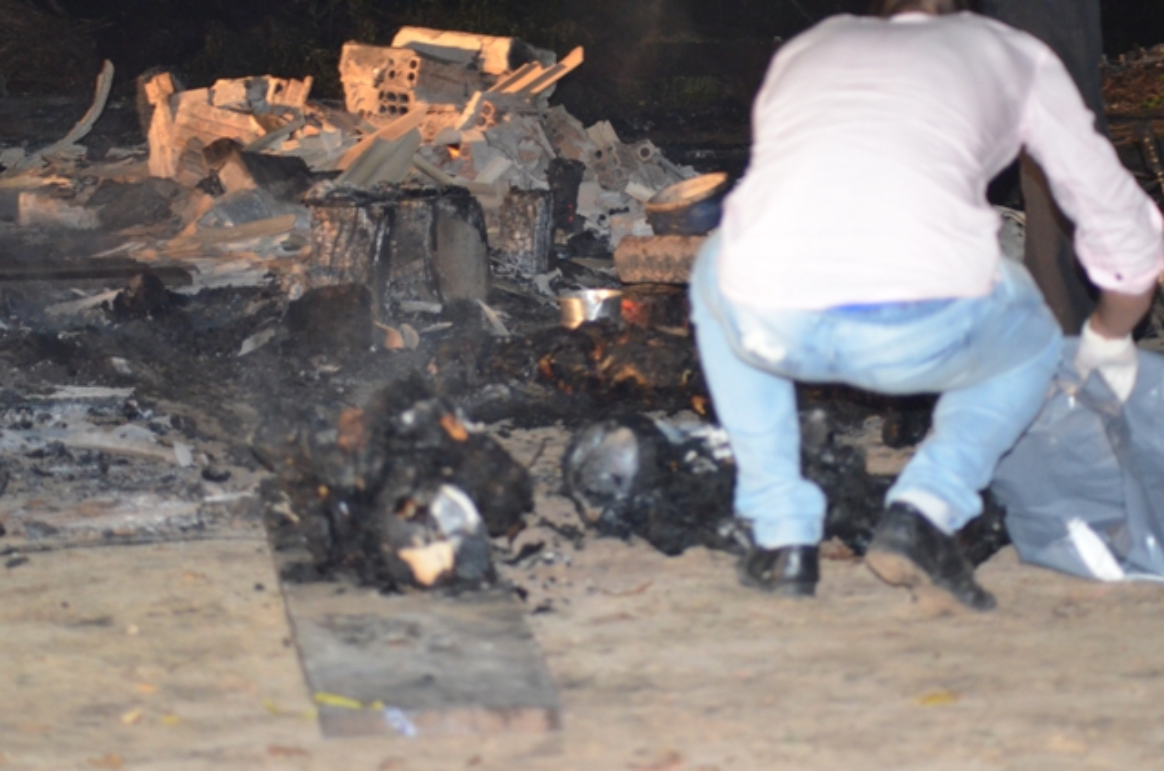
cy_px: 386
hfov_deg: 19.5
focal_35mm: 105
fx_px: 3388
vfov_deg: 13.0
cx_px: 582
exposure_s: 1/60
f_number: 4
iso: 3200
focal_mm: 70
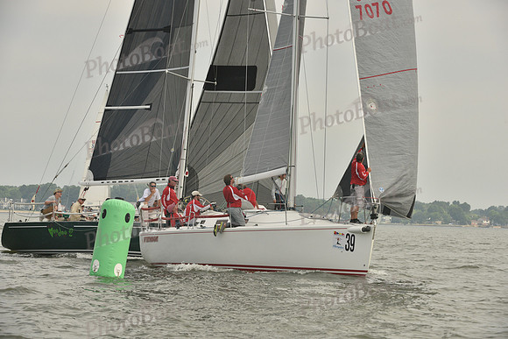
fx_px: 2823
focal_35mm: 200
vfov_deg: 6.9
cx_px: 254
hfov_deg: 10.3
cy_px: 170
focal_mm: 200
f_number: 10
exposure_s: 1/800
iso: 400
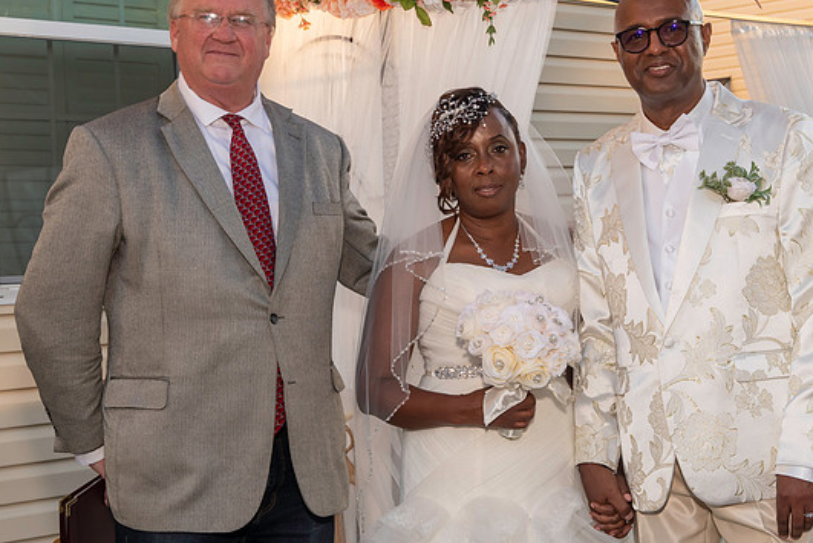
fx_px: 1537
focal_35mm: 68
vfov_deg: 20.0
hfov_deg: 29.6
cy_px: 238
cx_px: 416
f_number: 7.1
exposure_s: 1/250
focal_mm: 38
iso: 400
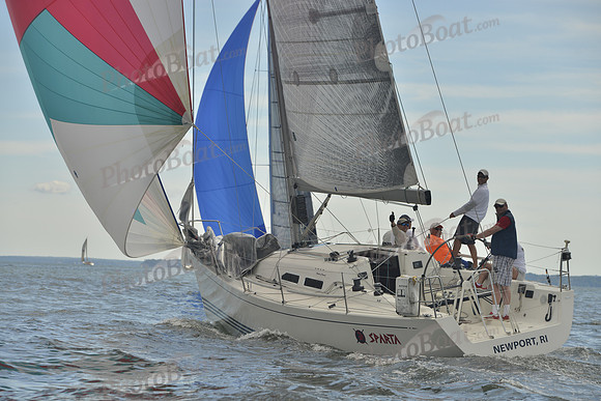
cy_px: 200
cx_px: 300
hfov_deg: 17.1
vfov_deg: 11.4
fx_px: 2004
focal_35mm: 120
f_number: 7.1
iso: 200
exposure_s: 1/640
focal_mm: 120
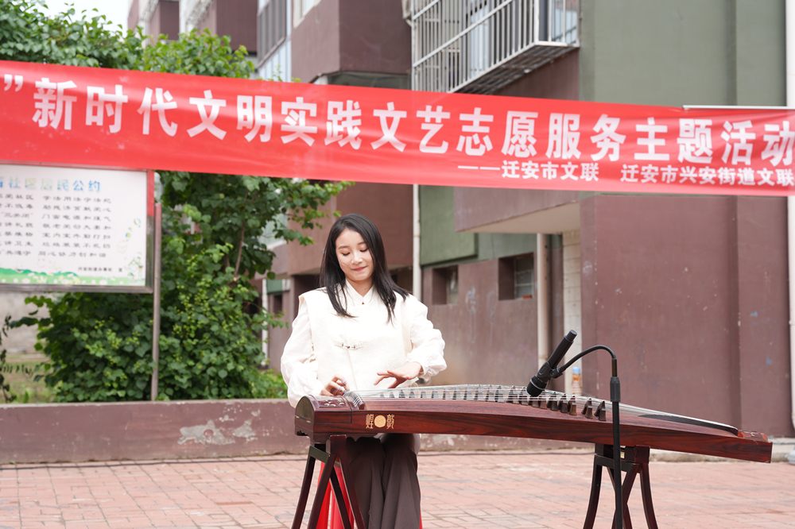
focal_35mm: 63
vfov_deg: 21.6
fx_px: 1391
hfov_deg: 31.9
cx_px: 398
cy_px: 264
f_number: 4
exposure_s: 1/200
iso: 100
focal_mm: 63
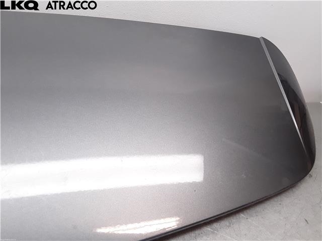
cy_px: 120
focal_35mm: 28
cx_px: 161
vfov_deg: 49.7
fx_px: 260
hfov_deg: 63.4
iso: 100
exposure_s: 1/129
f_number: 1.9
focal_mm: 2.91
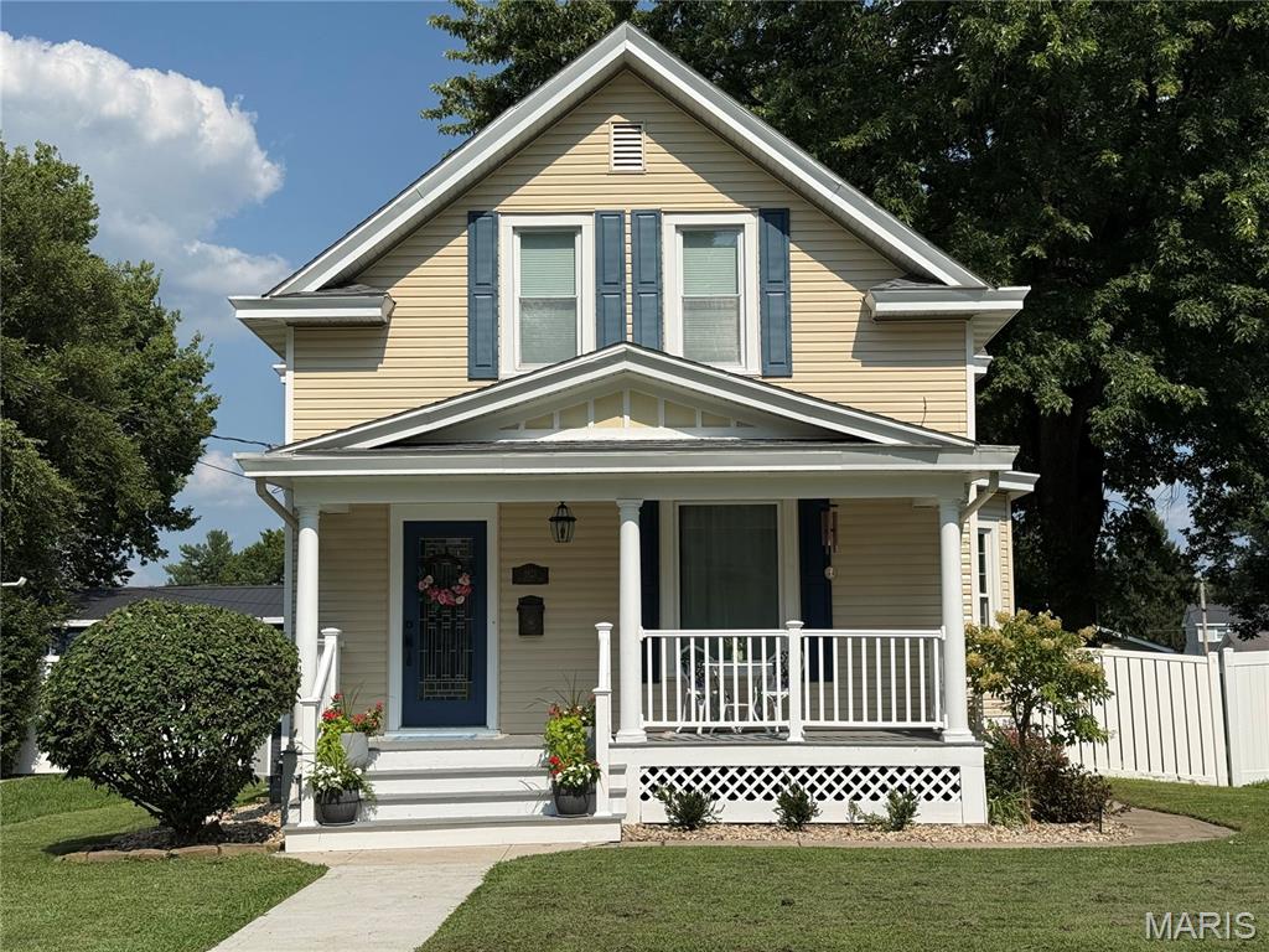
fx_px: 1760
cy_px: 476
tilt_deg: +5.2
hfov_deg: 39.7
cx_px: 634
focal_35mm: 48
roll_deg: +0.8
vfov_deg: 30.3
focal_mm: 6.76
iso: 64
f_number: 1.78
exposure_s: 1/9901
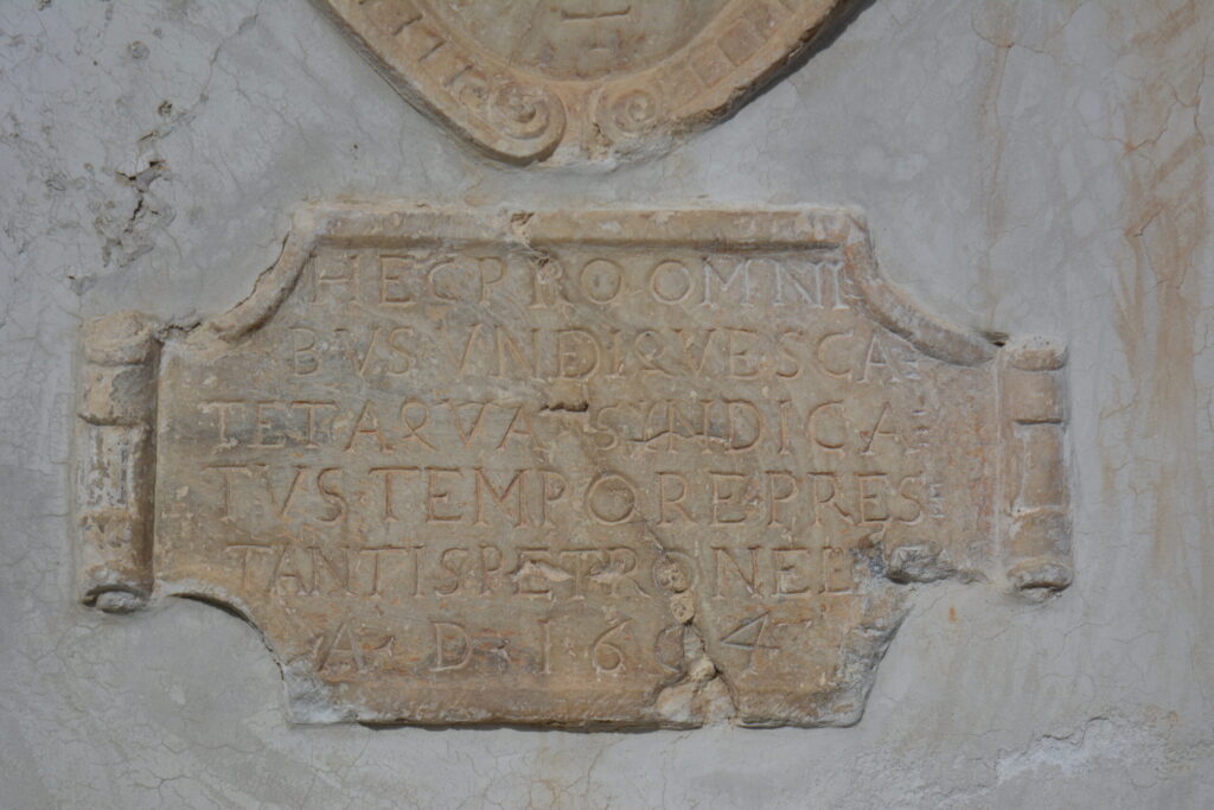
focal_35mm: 82
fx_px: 2782
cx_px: 607
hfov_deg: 24.6
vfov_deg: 16.6
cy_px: 405
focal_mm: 55
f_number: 5.6
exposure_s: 1/2500
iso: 200
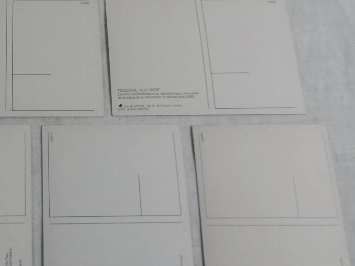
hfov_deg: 38.3
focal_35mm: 46
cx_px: 32
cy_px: 120
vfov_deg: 31.5
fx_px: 472
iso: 160
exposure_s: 1/60
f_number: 3.1
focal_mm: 4.3
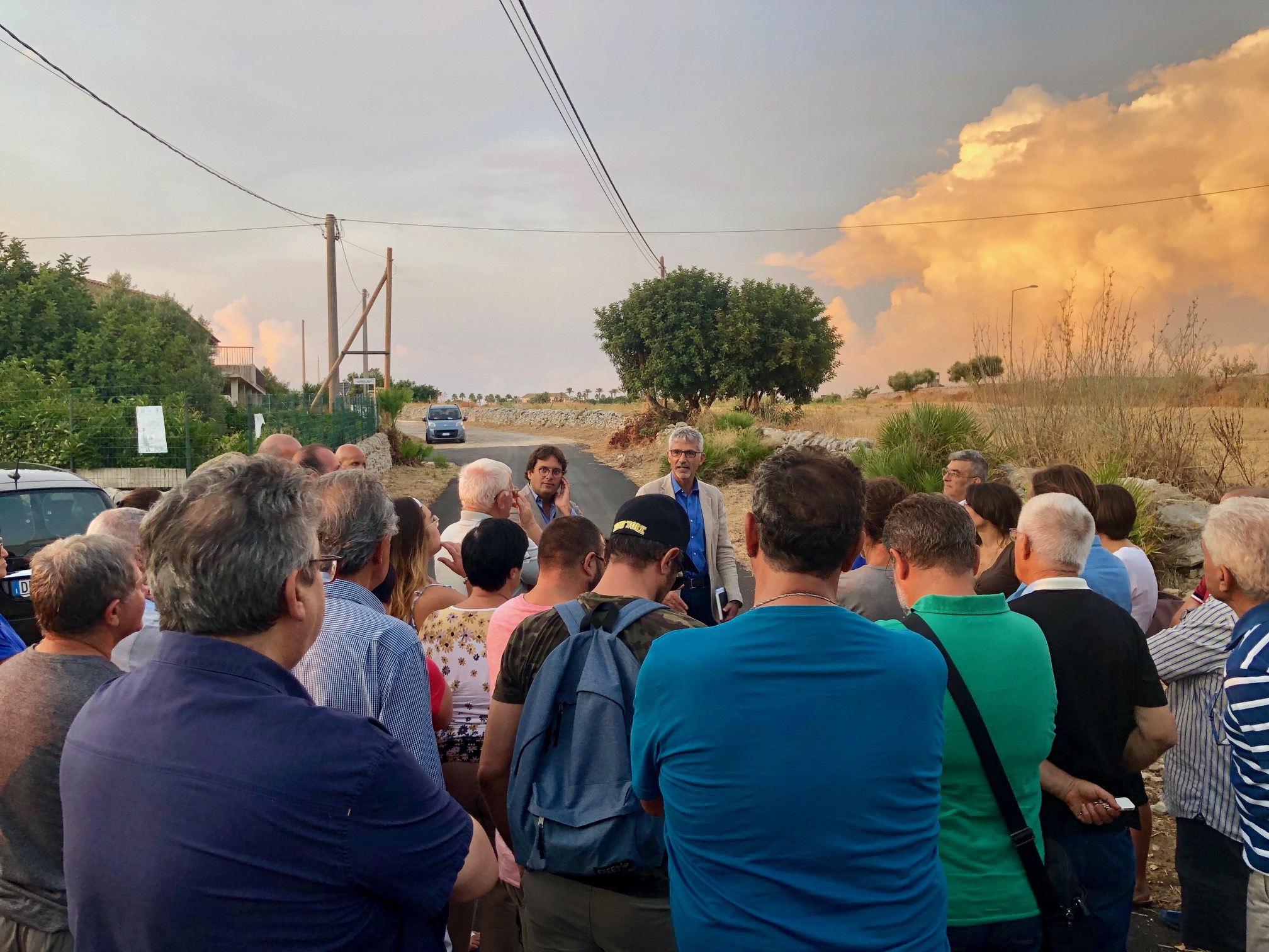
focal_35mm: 28
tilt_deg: -0.7
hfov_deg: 63.4
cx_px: 634
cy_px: 476
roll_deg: +1.6
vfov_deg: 49.7
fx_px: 1026
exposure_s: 1/120
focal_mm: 4
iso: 40
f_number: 1.8
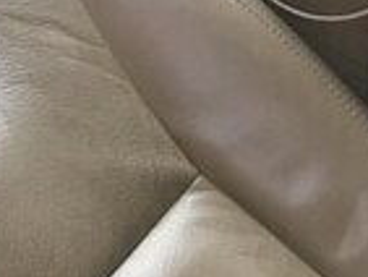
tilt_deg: -31.0
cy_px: -344
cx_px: -133
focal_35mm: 136
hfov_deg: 13.8
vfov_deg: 9.8
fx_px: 1447
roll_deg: -3.0
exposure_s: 1/33
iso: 40
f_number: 2.2
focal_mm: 4.15
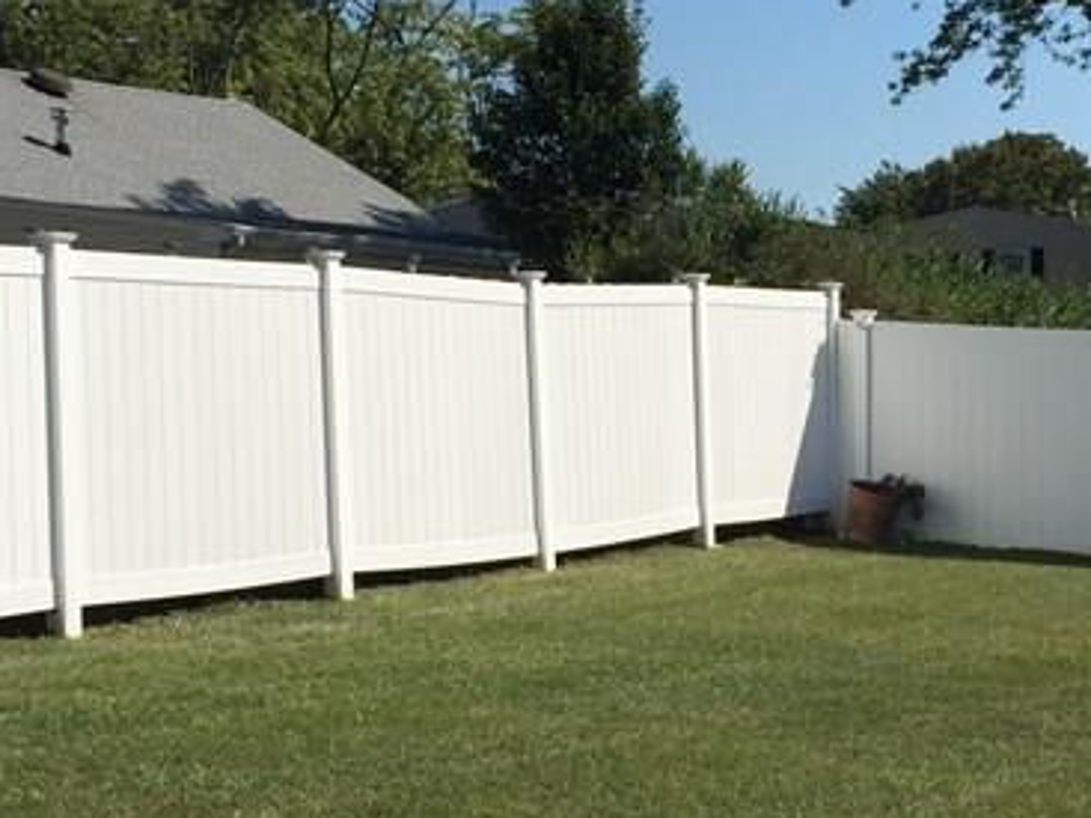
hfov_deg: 24.0
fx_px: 2552
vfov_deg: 18.2
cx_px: 758
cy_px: 425
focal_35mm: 81
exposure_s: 1/3597
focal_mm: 4.15
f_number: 2.2
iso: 32
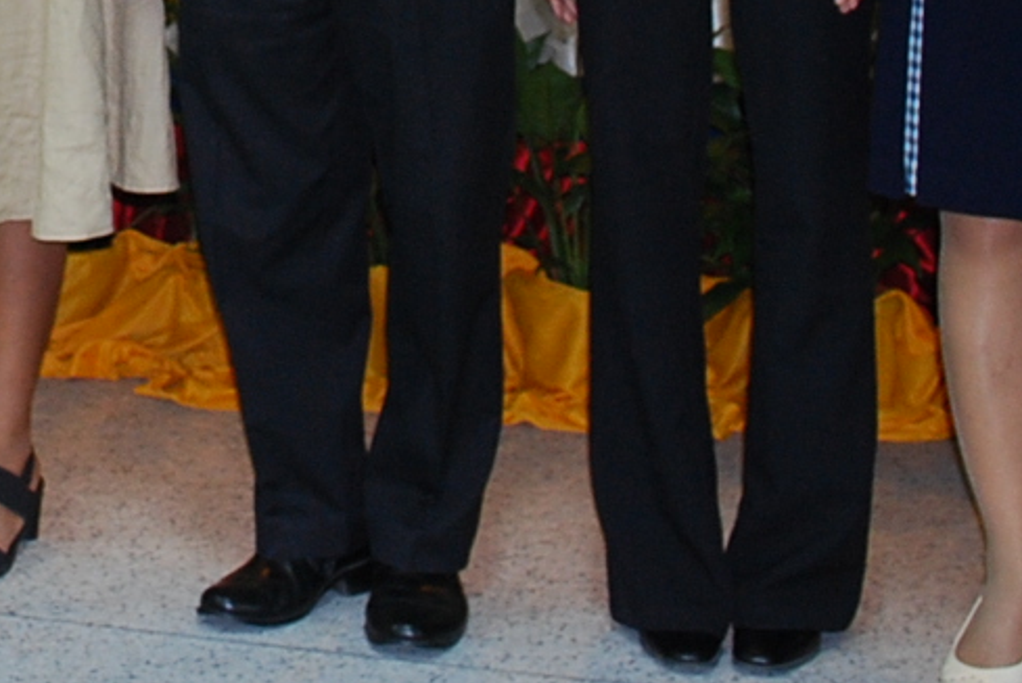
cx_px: -123
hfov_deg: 18.3
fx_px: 3040
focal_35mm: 107
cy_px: -491
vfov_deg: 11.9
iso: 400
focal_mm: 18
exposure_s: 1/25
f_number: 4
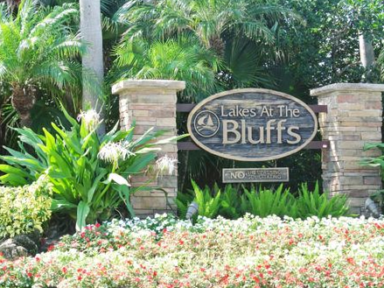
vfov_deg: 18.7
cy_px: 144
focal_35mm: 79
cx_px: 214
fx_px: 876
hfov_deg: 24.7
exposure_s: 1/125
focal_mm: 26.7
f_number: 5.6
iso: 100
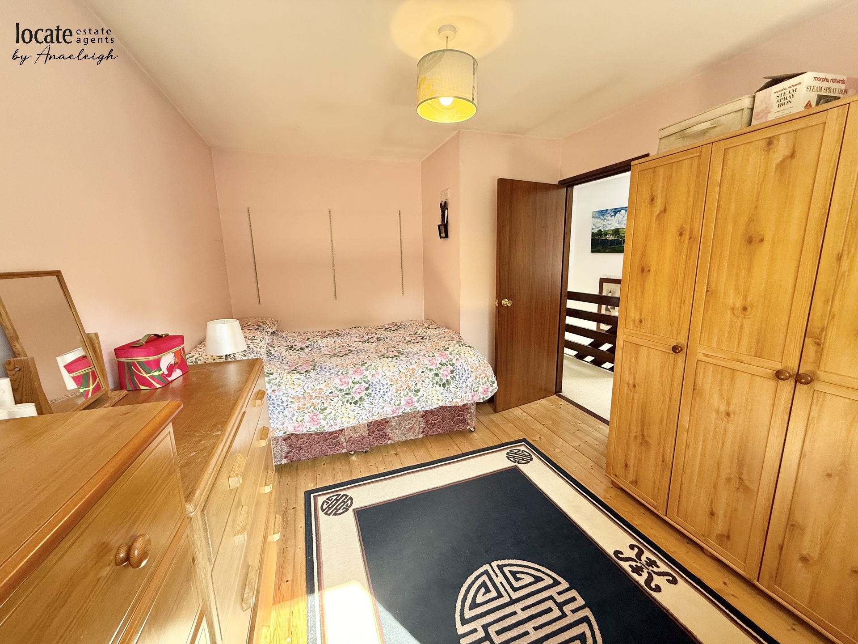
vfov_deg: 85.7
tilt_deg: -11.1
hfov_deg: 102.1
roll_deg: +1.7
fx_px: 347
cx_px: 429
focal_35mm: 14
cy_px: 322
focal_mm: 2.22
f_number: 2.2
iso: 160
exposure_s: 1/99
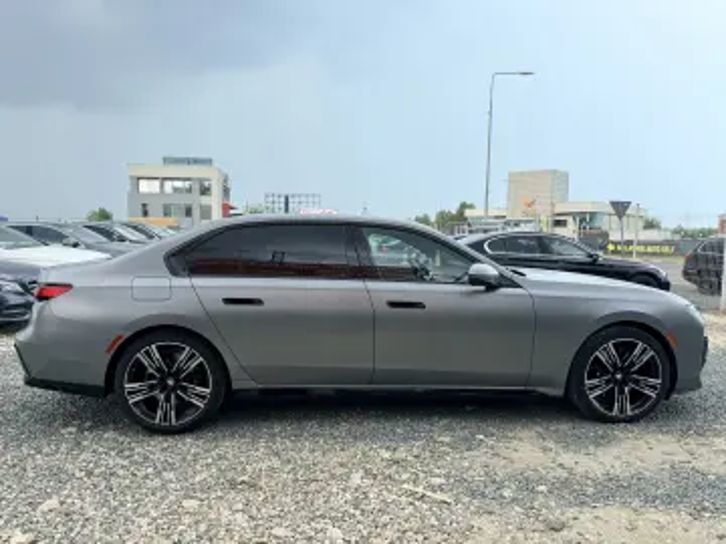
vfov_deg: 56.8
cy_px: 272
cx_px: 363
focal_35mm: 24
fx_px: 503
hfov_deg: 71.6
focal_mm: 6.76
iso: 100
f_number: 1.78
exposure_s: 1/788
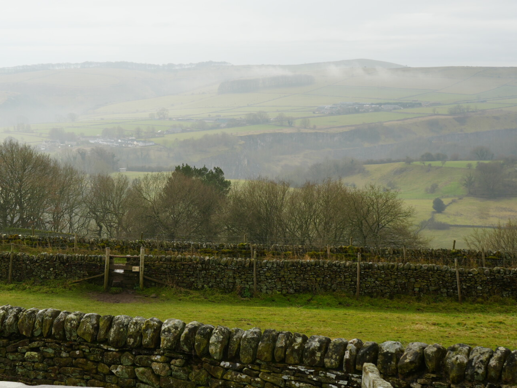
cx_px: 119
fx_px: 851
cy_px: 196
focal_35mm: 57
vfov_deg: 25.7
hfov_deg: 33.0
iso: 100
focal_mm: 30
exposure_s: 1/100
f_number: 5.6
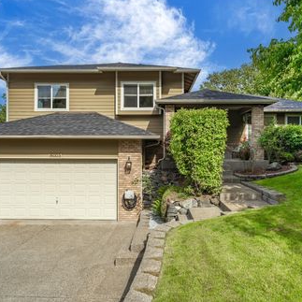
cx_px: 161
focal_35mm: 25
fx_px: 247
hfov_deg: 62.9
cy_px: 147
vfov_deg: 62.9
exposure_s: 1/200
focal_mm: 19
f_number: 7.1
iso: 100
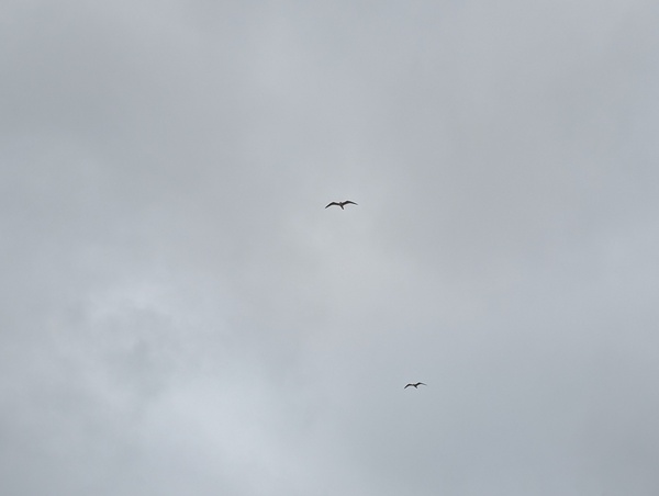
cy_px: 248
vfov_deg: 29.8
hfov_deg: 38.9
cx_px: 330
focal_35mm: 49
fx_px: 934
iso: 36
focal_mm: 6.9
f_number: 1.68
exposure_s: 1/1156
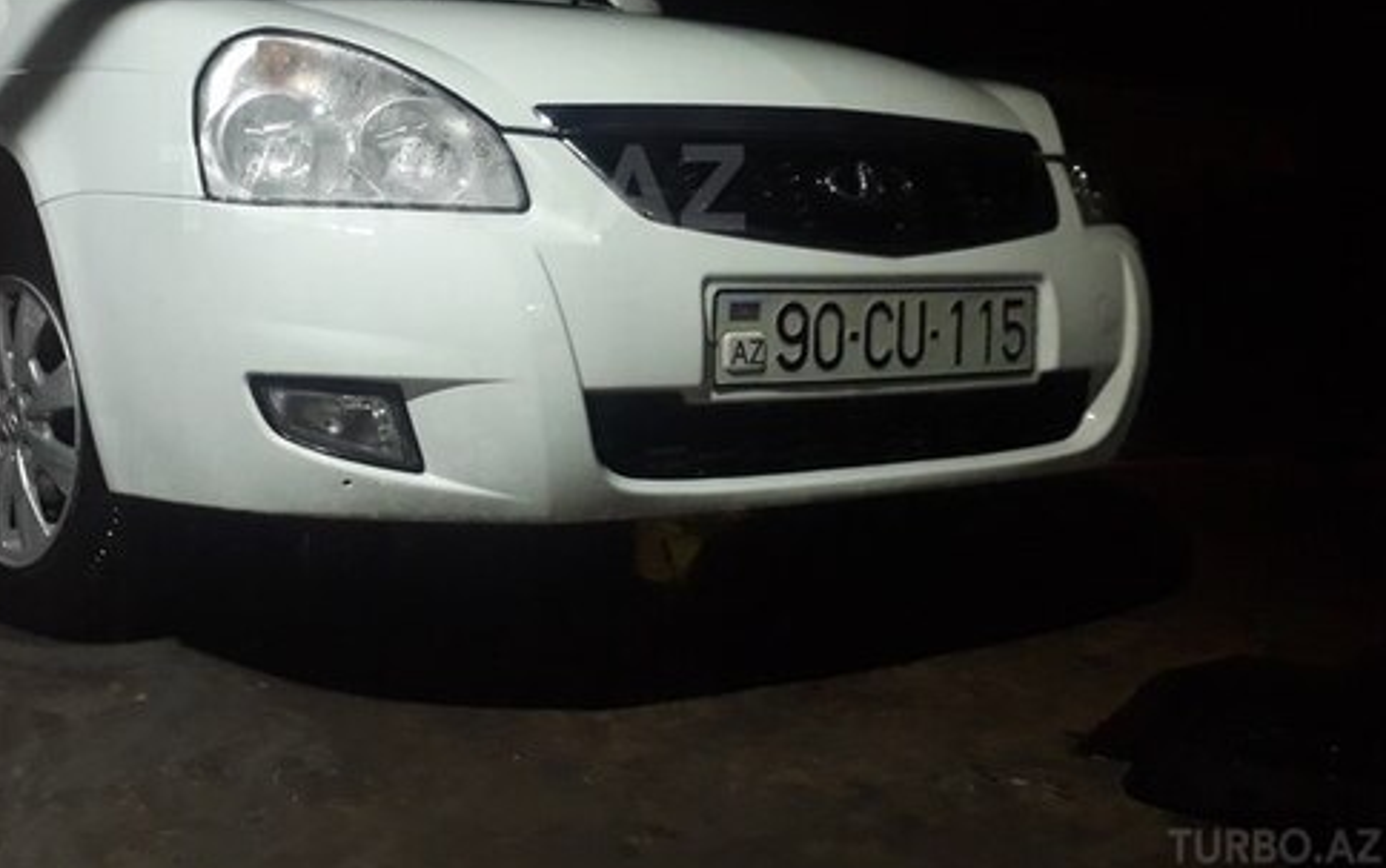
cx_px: 452
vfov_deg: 32.0
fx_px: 1474
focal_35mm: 39
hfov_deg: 49.4
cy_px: 188
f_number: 1.9
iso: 320
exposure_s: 1/17
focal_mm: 3.6
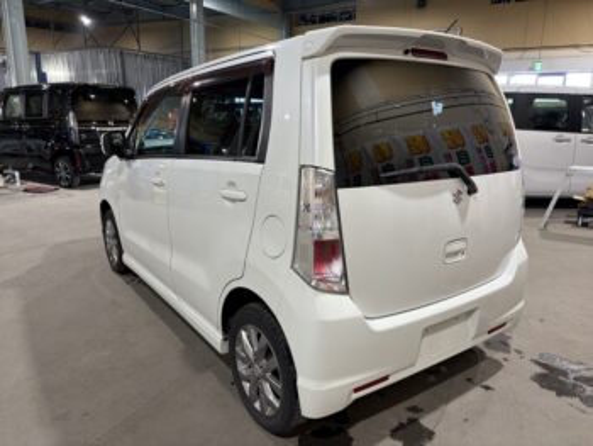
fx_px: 446
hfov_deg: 67.3
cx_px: 296
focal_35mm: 26
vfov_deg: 53.1
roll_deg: +0.1
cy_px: 223
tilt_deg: -11.8
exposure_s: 1/50
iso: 80
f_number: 1.6
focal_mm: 5.96
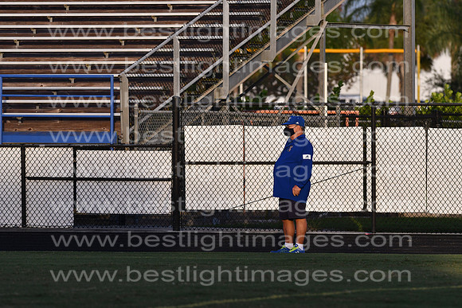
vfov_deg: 3.1
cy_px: 154
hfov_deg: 4.6
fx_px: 5776
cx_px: 231
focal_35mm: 450
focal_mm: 300
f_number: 5.6
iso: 800
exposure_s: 1/2500
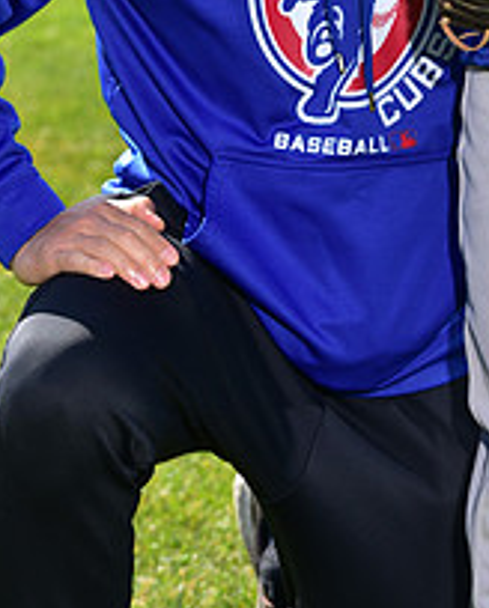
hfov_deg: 6.8
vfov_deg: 8.3
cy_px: -164
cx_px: 374
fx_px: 4130
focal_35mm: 229
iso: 80
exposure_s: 1/250
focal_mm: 86
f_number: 5.6
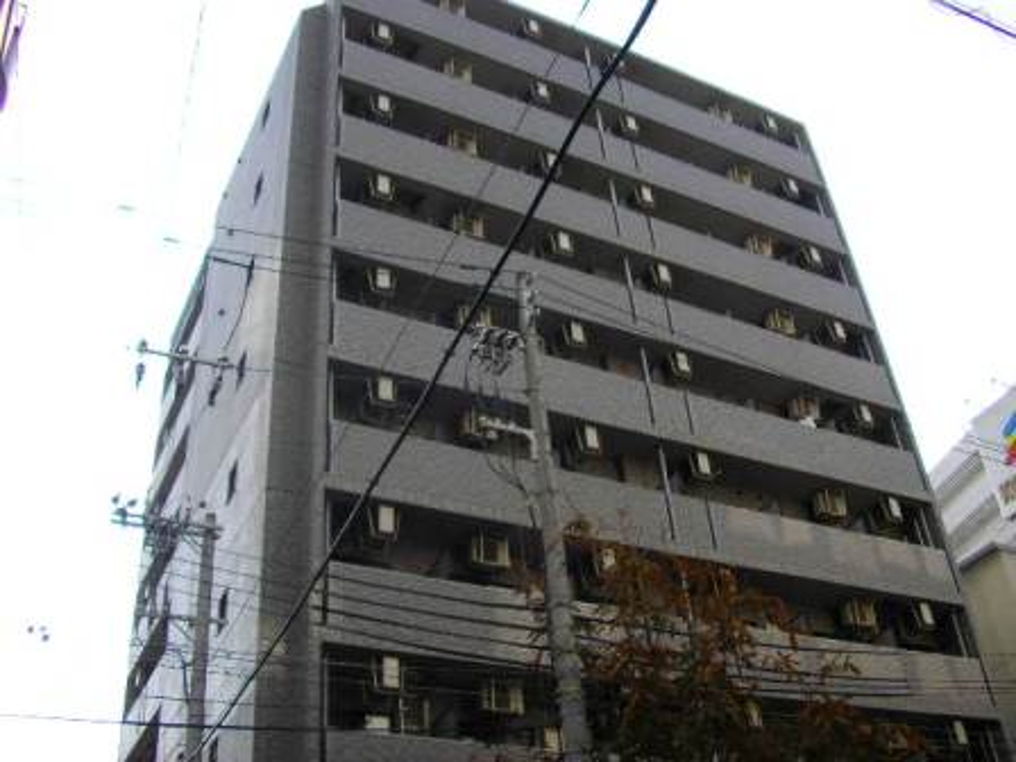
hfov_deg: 49.0
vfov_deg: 37.7
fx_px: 1115
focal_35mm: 38
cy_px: 381
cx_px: 508
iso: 71
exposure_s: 1/520
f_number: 2.9
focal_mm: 5.8
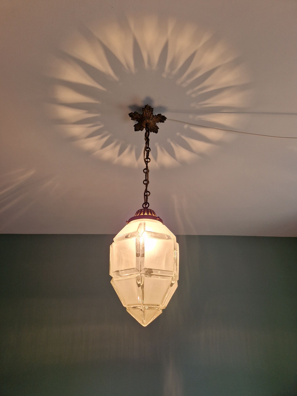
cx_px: 148
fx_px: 263
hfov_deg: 58.9
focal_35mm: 23
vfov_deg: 73.9
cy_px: 198
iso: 50
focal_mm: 5.4
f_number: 1.8
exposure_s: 1/100
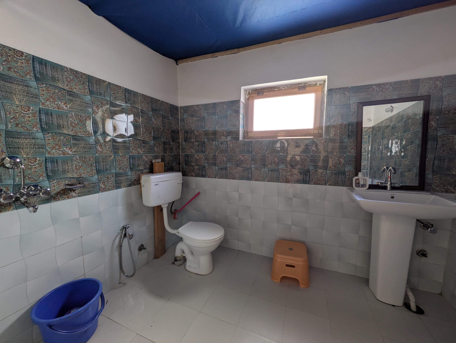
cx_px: 228
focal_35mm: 14
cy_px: 172
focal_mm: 1.83
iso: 97
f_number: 2.2
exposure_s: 1/25
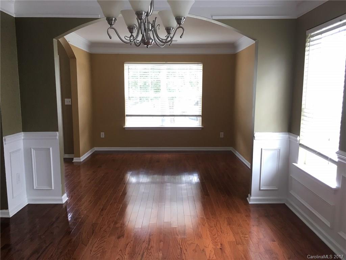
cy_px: 130
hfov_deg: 61.7
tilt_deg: -7.2
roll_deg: -0.9
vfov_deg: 48.2
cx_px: 173
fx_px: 290
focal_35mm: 29
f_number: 2.2
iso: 40
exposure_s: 1/30
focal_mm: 4.15
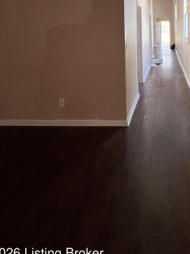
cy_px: 40
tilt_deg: +1.3
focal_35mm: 24
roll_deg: +1.8
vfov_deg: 63.3
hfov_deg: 52.6
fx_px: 176
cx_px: 156
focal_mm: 1.57
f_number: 1.8
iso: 250
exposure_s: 1/86
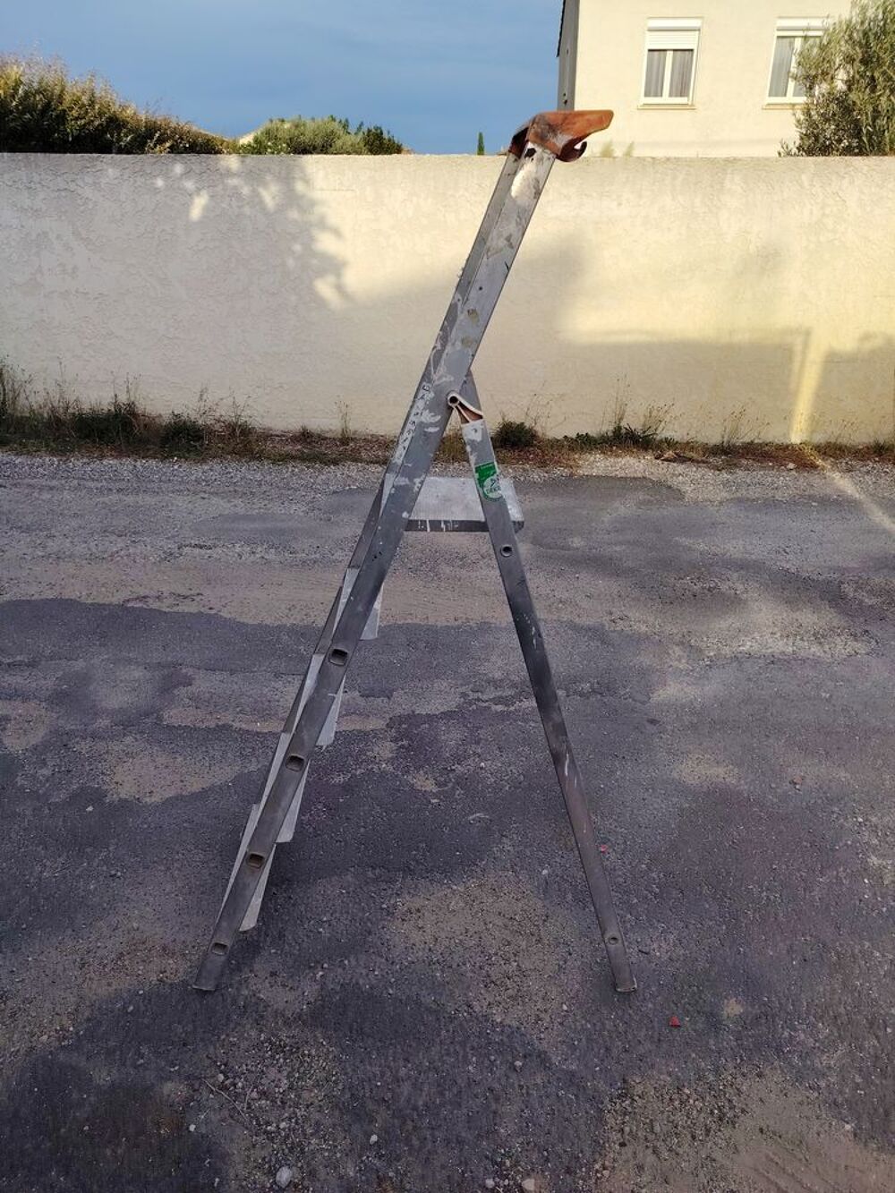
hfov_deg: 56.8
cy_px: 596
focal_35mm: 24
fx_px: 827
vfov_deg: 71.6
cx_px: 448
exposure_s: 1/492
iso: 100
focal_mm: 5.25
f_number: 1.75
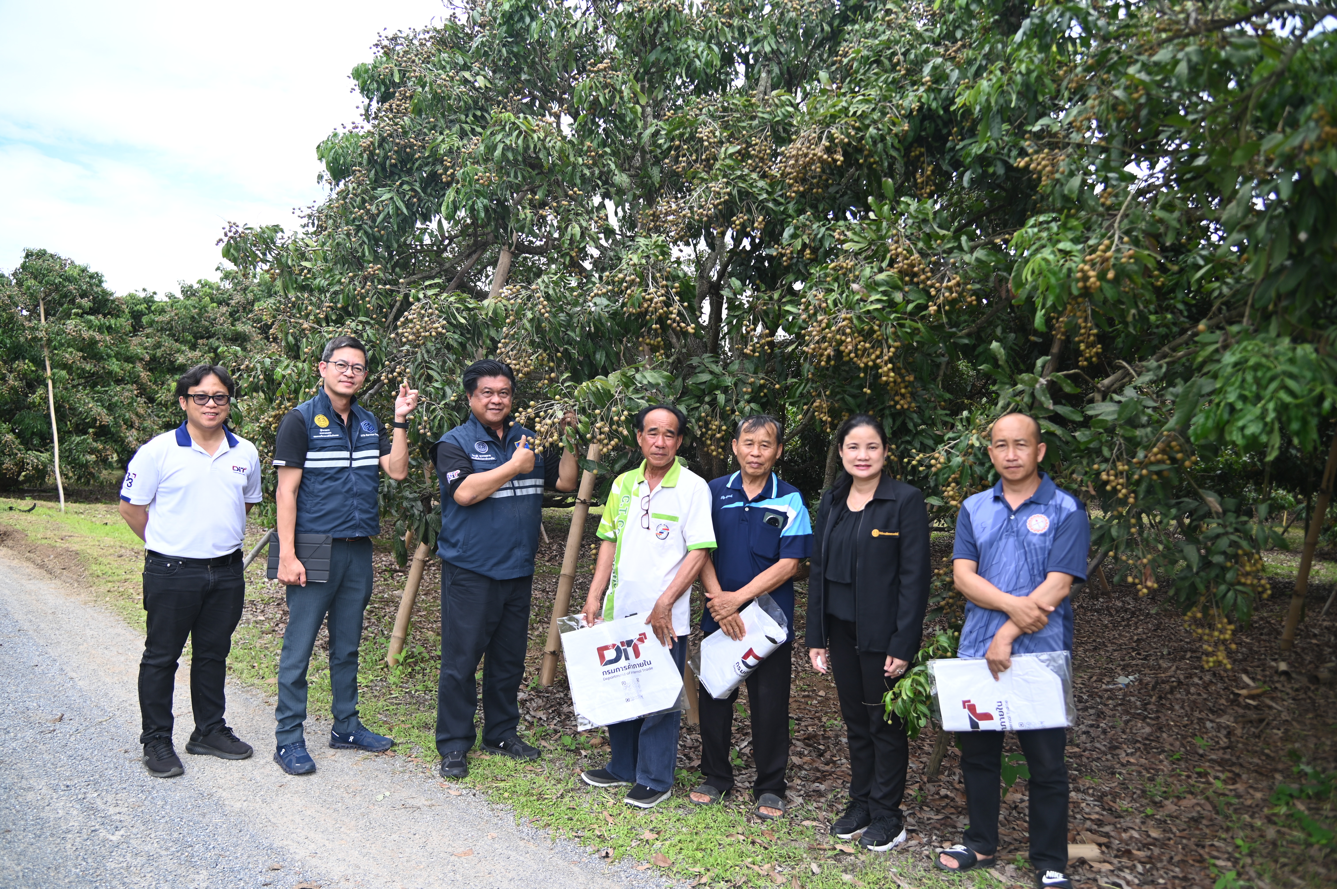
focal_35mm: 24
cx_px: 668
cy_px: 444
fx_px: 891
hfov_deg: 73.8
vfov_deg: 53.1
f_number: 5.6
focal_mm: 24
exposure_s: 1/250
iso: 110
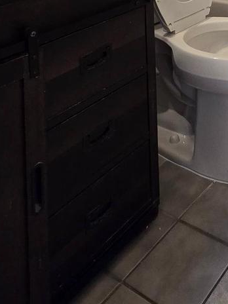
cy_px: -115
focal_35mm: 43
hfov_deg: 29.4
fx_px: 378
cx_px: 265
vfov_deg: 31.0
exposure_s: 1/60
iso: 200
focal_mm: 2.2
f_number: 2.2
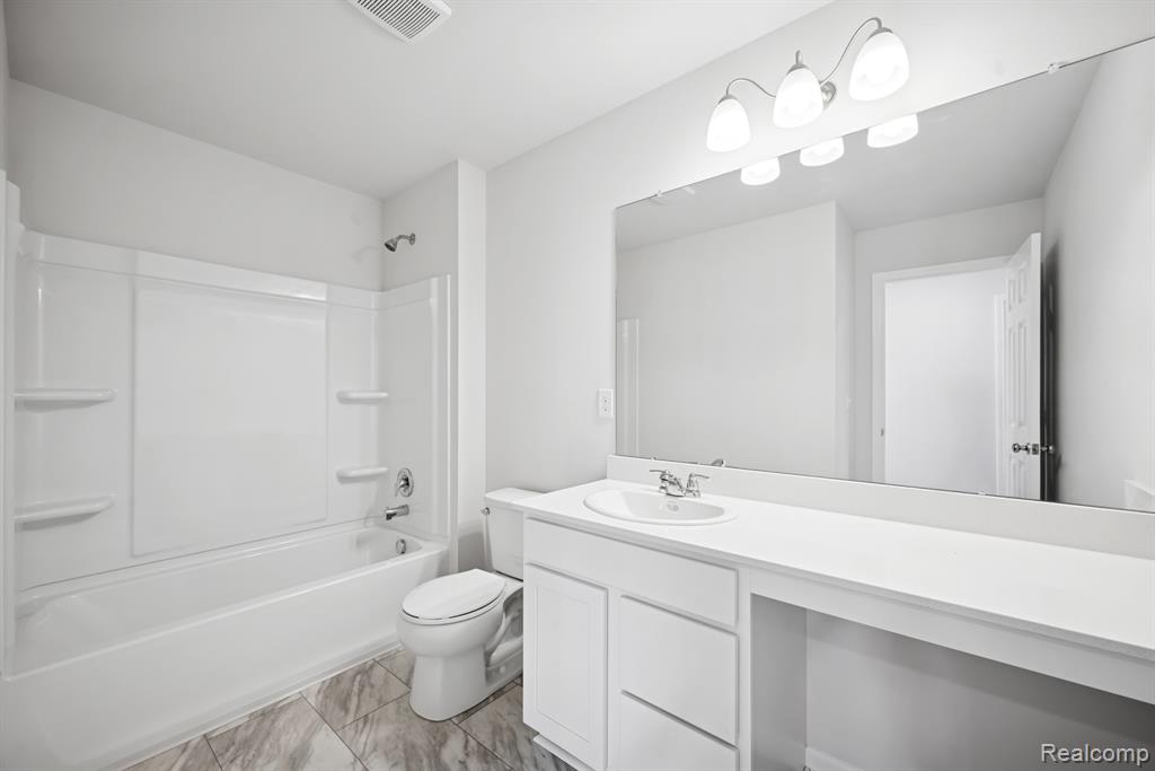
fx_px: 449
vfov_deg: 81.2
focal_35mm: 14
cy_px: 386
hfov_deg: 104.2
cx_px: 578
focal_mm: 14
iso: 80
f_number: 9
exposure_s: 1/3.33
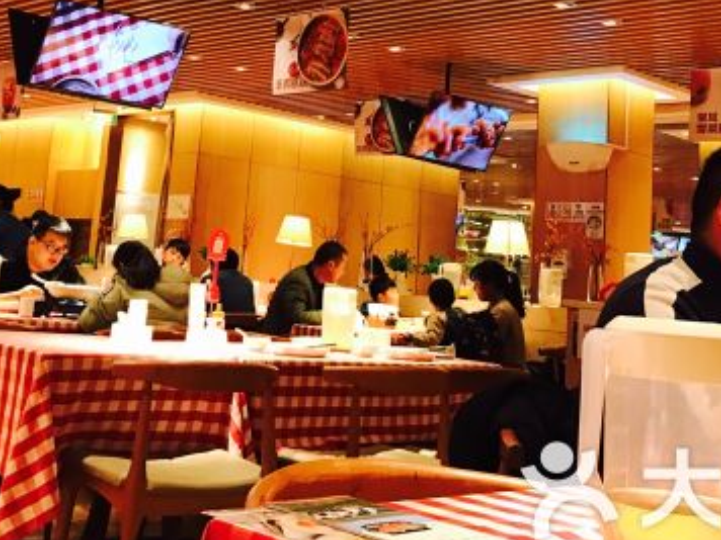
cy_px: 64
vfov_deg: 25.8
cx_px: 320
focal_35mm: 55
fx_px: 1146
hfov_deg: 34.9
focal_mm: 3.99
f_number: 1.8
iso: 40
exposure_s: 1/15
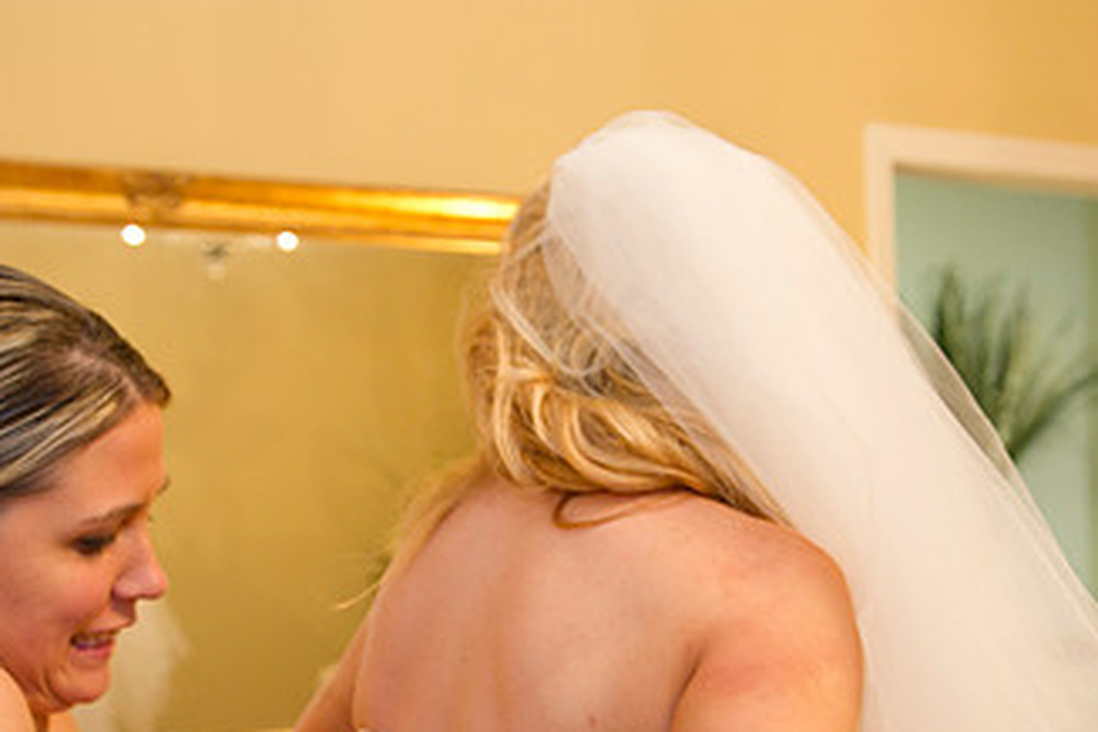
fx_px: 1677
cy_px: 641
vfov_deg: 24.0
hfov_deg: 36.1
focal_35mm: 55
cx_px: 665
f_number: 4
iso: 1250
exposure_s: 1/60
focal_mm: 31
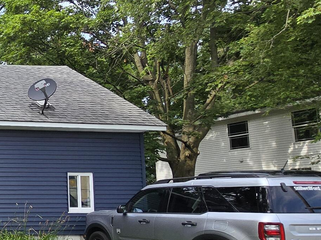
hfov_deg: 31.0
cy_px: 167
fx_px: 399
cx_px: -122
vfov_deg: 33.2
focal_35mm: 43
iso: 100
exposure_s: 1/2000
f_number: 2.2
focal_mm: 2.2
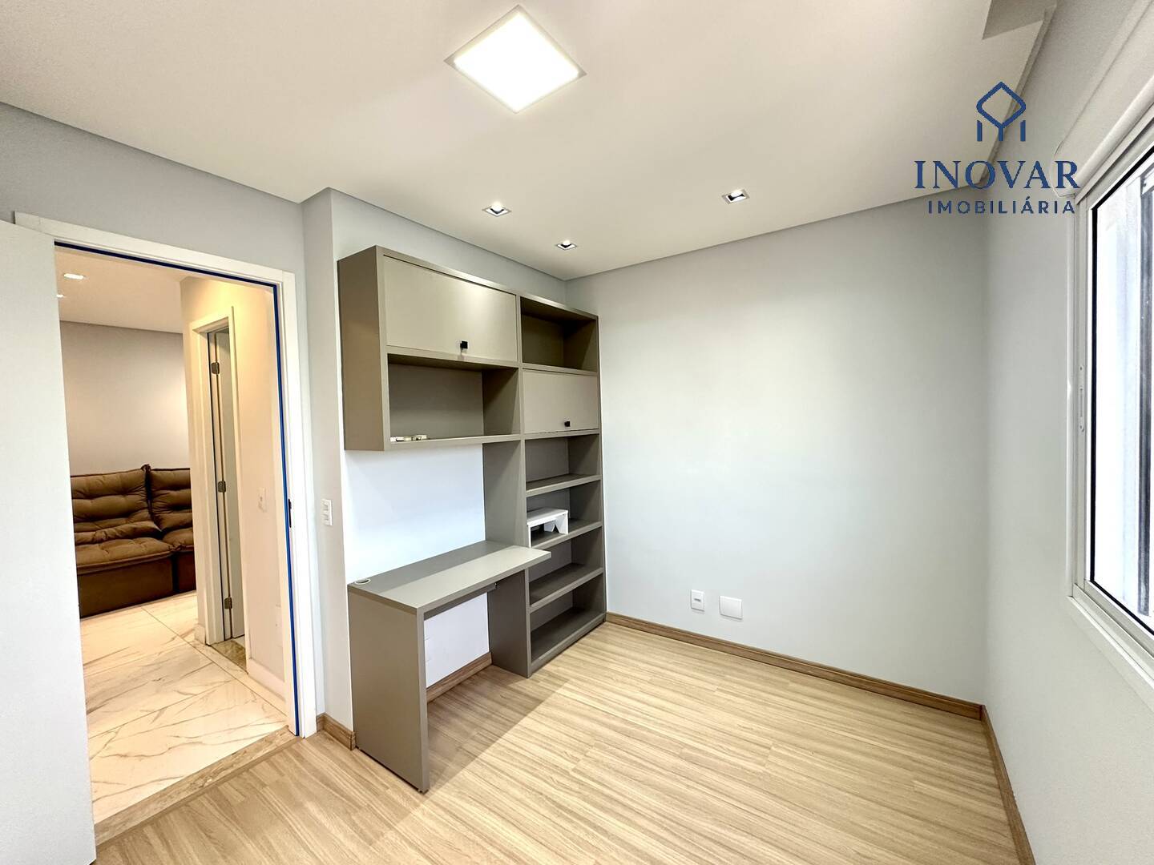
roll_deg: +0.5
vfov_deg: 85.7
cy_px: 432
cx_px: 577
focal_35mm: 14
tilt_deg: -2.3
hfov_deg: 102.1
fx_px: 467
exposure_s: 1/99
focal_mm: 2.22
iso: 160
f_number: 2.2
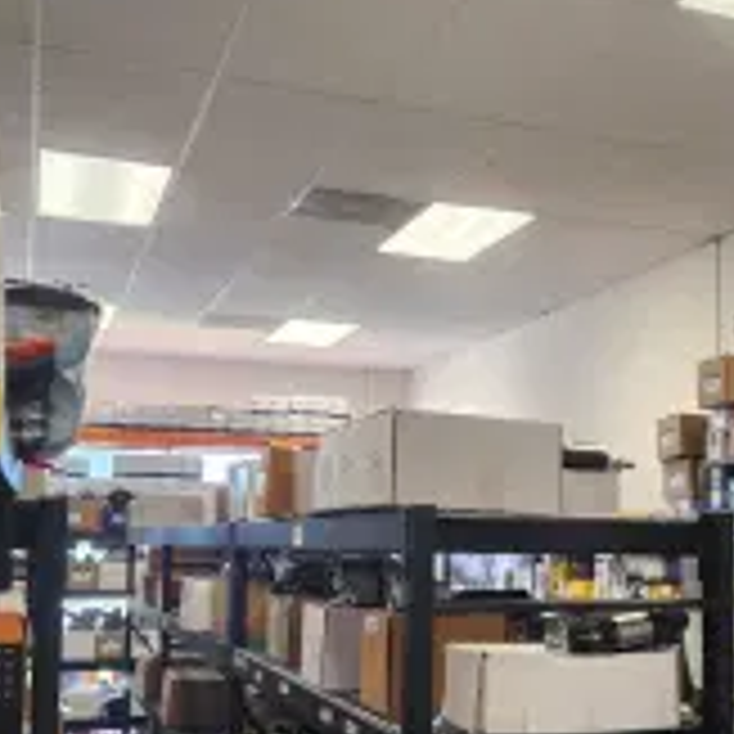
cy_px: 500
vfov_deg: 33.7
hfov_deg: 33.4
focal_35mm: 50
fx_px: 1199
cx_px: 540
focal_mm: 5.4
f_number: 1.8
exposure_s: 1/120
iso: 200
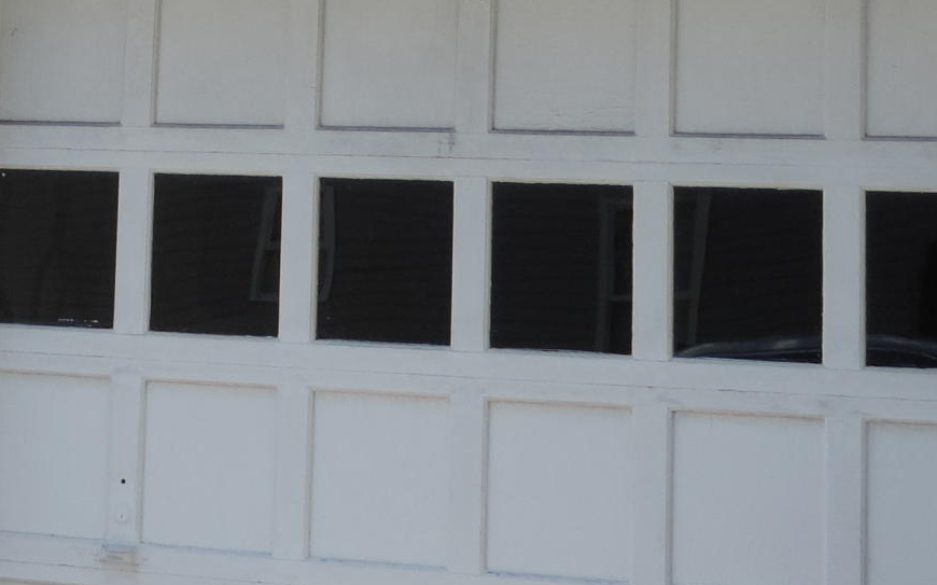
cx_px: 28
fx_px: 3267
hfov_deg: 16.0
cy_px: -292
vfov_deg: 9.9
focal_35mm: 128
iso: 80
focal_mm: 6.2
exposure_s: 1/200
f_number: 3.3
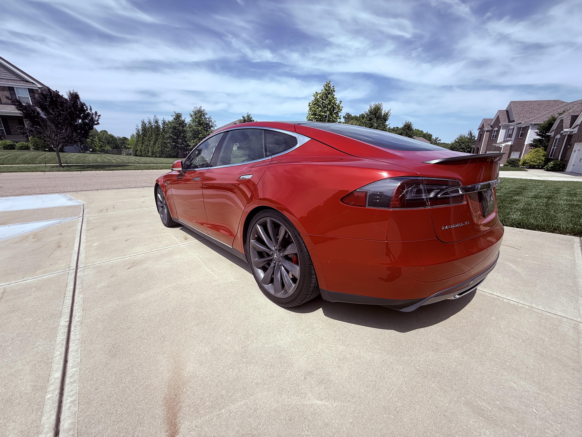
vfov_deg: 85.7
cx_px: 291
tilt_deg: -17.3
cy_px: 218
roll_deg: -0.7
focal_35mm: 14
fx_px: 235
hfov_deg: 102.1
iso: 50
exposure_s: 1/1534
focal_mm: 2.22
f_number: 2.2
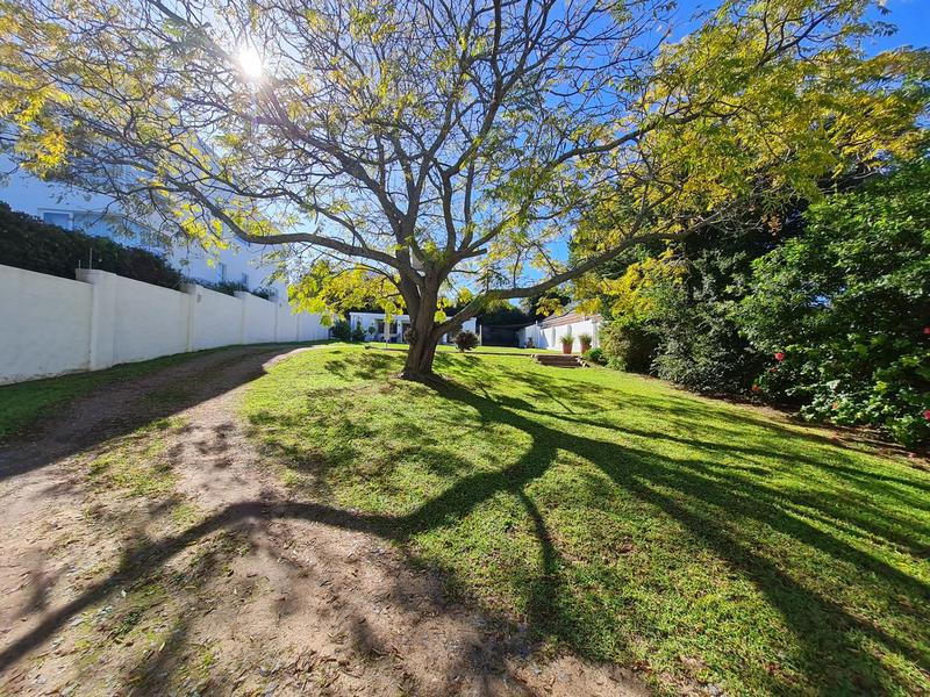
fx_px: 349
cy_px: 348
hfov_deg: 106.2
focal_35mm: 13
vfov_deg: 89.9
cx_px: 465
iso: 50
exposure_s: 1/732
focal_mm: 1.74
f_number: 2.2
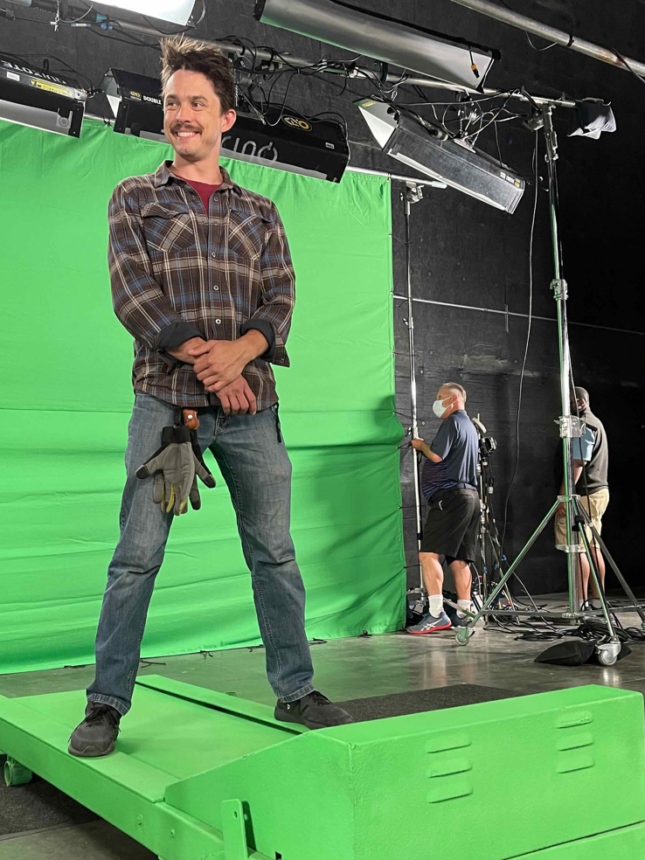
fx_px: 919
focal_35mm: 37
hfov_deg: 38.5
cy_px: 510
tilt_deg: +1.6
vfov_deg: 49.9
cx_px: 263
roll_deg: +1.1
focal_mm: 5.1
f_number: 1.6
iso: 320
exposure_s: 1/60
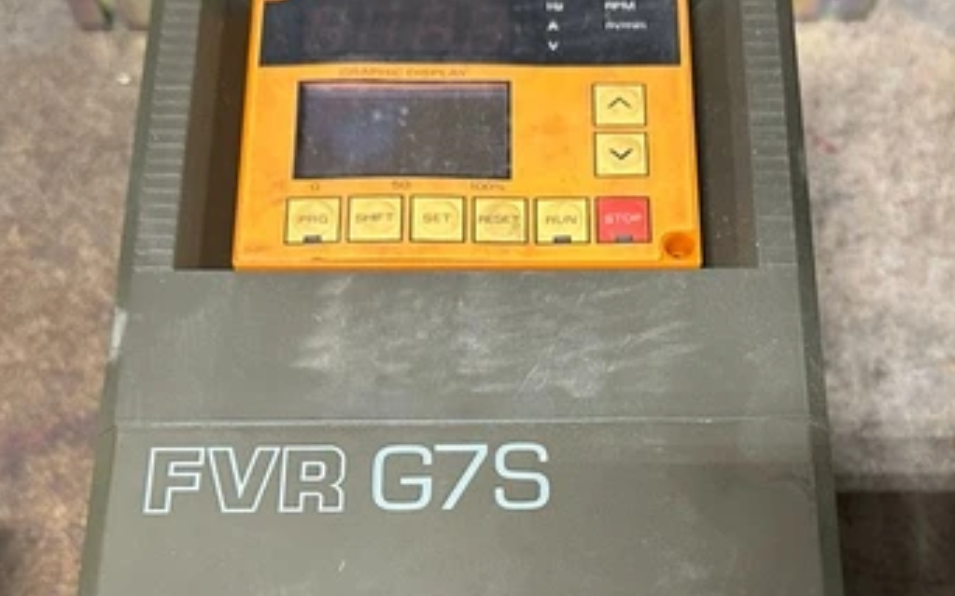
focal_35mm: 56
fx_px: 1457
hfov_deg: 36.1
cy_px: 519
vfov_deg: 22.6
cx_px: 577
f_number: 1.78
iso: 320
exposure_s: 1/60
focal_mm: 6.86
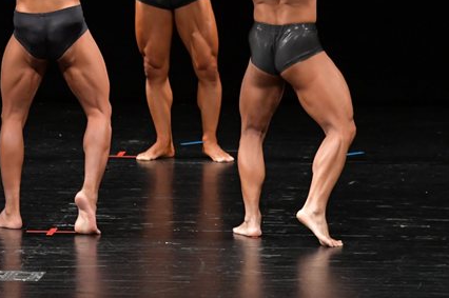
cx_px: 42
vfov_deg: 3.1
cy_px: 48
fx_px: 5444
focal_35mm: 437
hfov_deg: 4.7
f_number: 5.6
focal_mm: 160
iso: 3200
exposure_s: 1/400
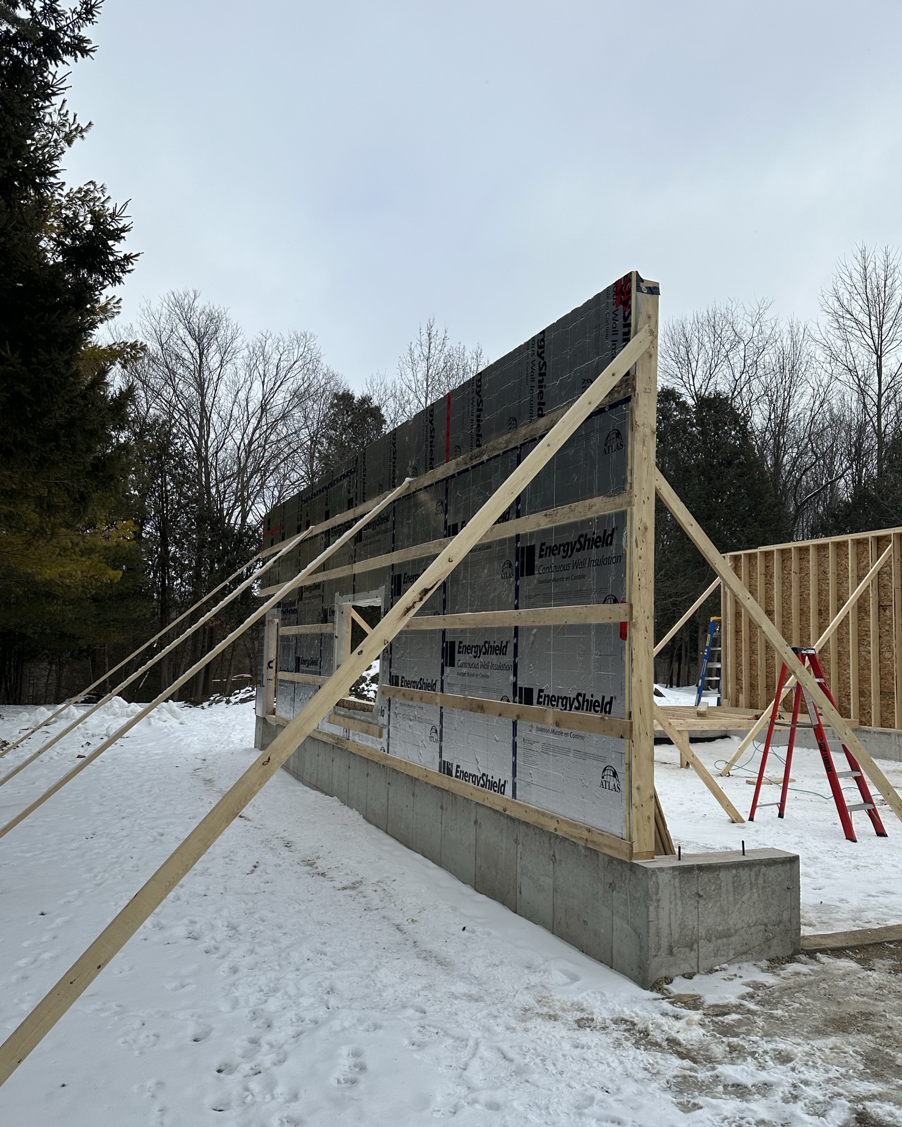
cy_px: 576
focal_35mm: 26
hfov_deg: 54.9
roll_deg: -1.2
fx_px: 868
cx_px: 441
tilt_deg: +4.8
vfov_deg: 66.0
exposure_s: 1/5525
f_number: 1.78
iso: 80
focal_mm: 6.86
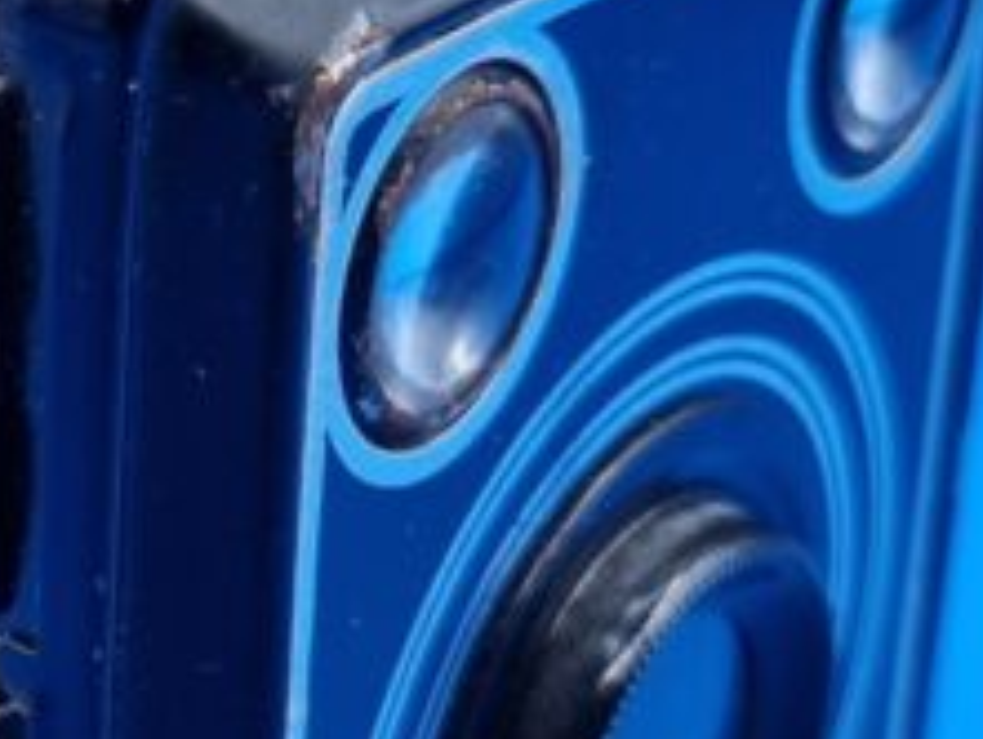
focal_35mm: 94
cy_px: 280
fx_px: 2671
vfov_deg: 15.7
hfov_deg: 19.6
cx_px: -205
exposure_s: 1/133
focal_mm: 5.4
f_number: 1.8
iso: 50
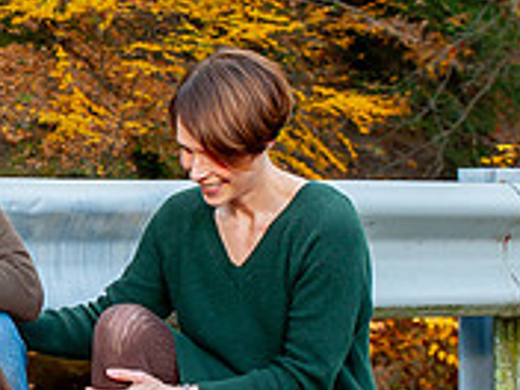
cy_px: 200
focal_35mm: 135
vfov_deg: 11.0
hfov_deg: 14.4
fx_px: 2028
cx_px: -8
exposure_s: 1/160
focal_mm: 34
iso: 500
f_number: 5
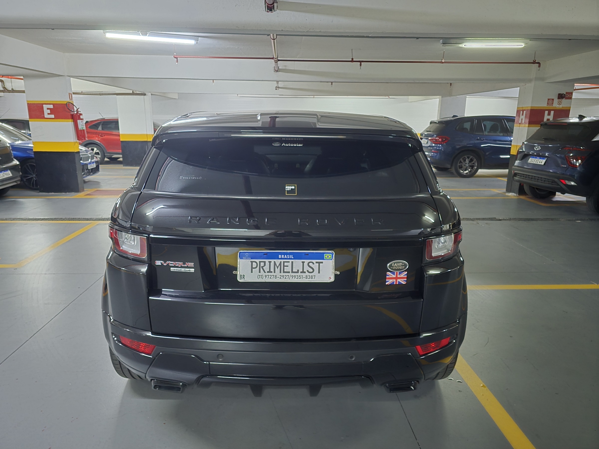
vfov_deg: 58.9
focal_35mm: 23
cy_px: 224
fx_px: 398
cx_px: 300
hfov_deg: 73.9
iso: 2000
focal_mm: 6.3
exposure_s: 1/15
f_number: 1.7
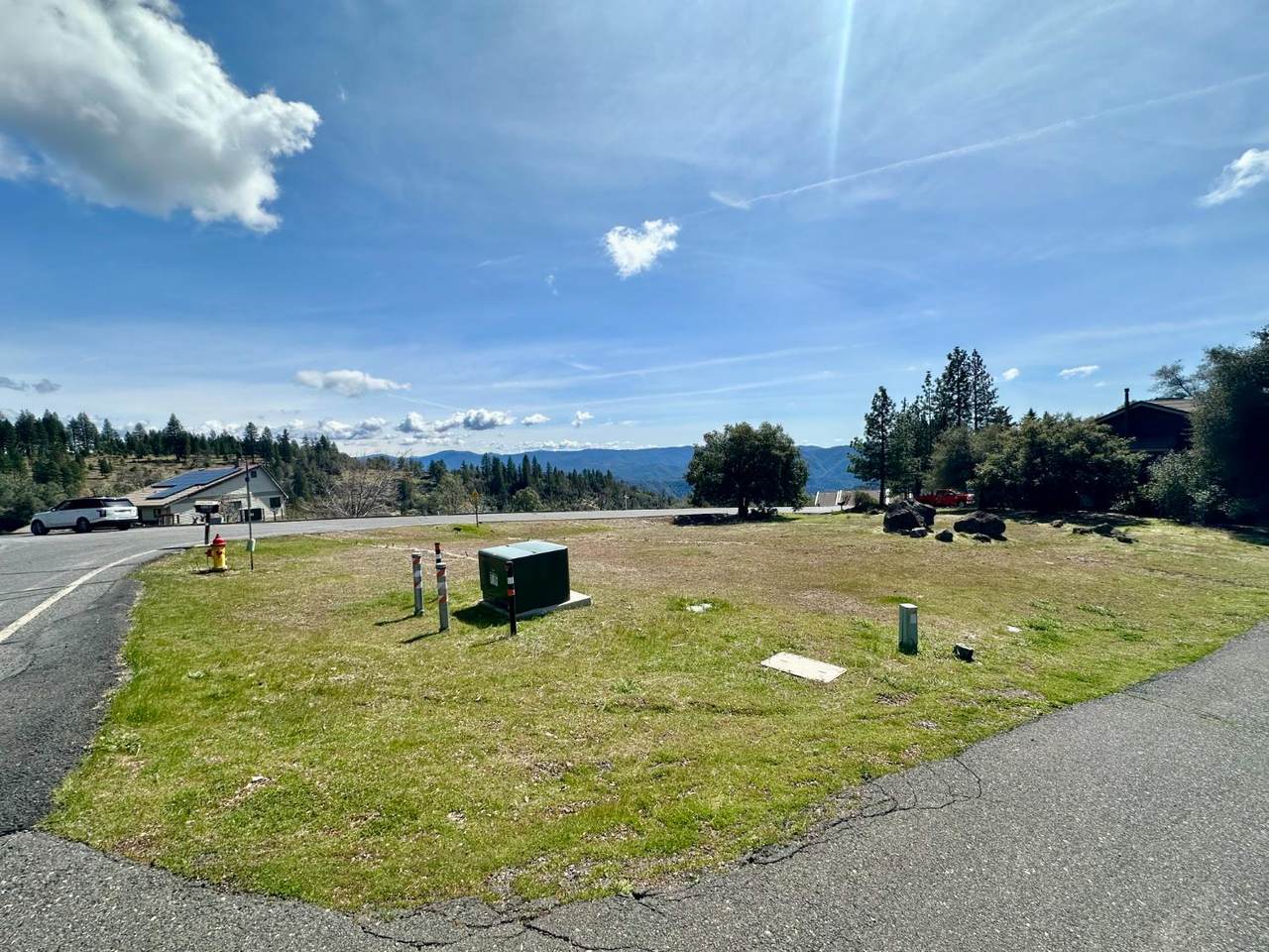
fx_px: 513
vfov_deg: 85.7
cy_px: 476
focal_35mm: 14
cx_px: 634
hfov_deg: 102.1
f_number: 2.2
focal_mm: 2.22
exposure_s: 1/3401
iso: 50
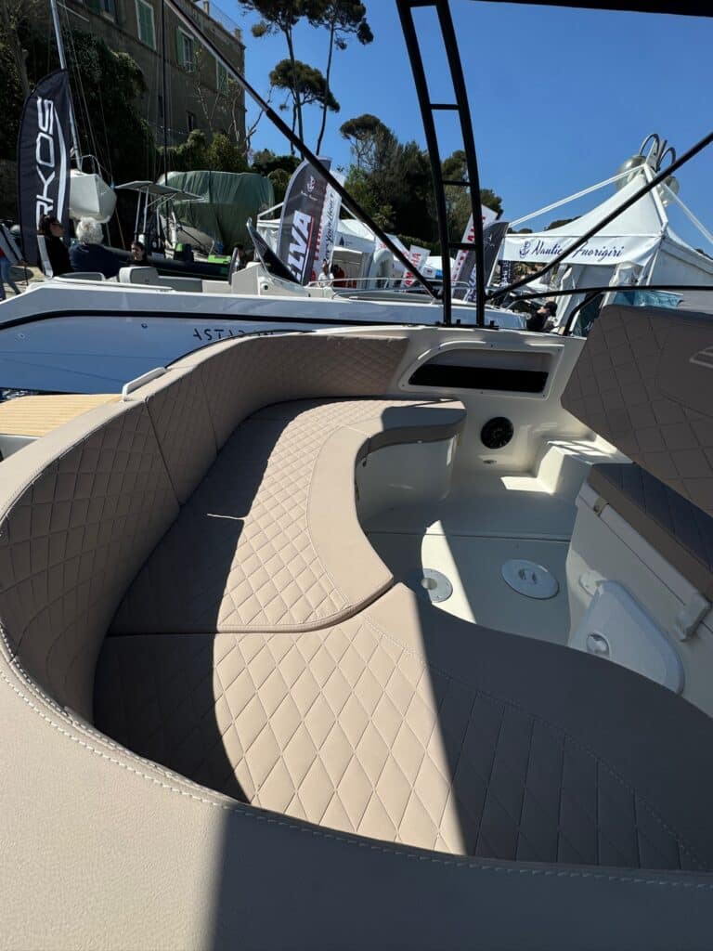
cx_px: 356
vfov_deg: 102.1
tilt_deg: -28.8
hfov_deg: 85.7
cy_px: 476
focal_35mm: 14
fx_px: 384
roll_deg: -7.5
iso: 50
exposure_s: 1/2985
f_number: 2.2
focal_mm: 2.22
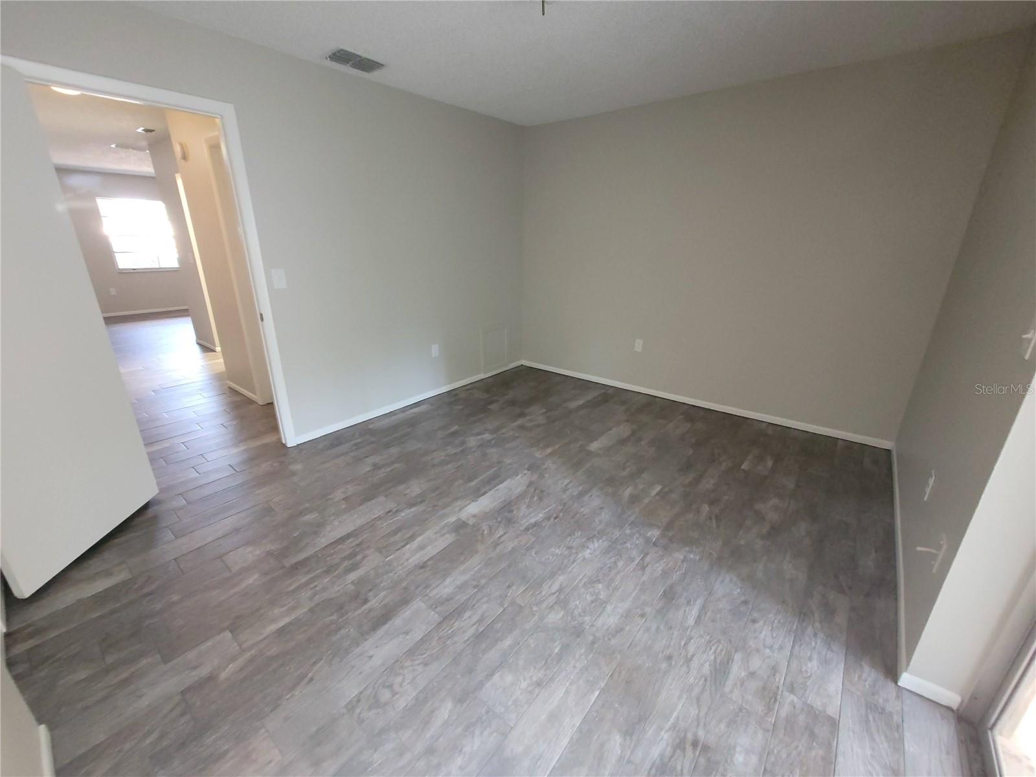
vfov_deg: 89.9
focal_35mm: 13
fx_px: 389
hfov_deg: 106.2
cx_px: 518
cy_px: 388
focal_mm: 2.2
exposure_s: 1/30
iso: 320
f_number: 2.2
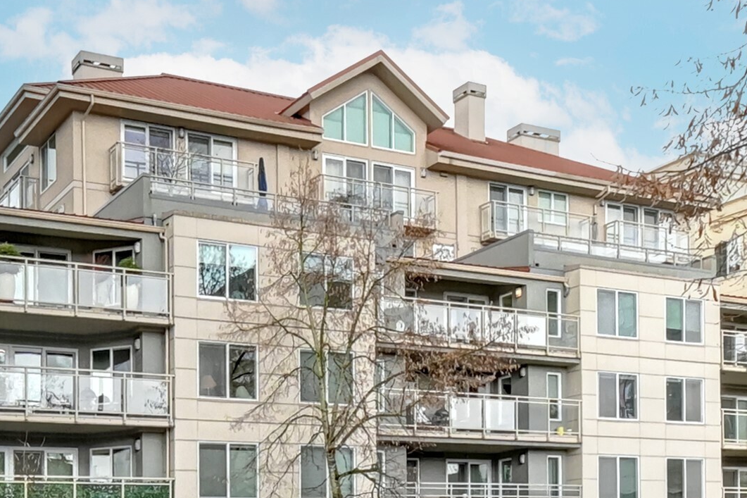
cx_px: 290
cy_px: 355
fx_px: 498
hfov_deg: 72.8
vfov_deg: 51.5
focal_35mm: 24
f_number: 11
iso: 3200
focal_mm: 10
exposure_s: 1/100
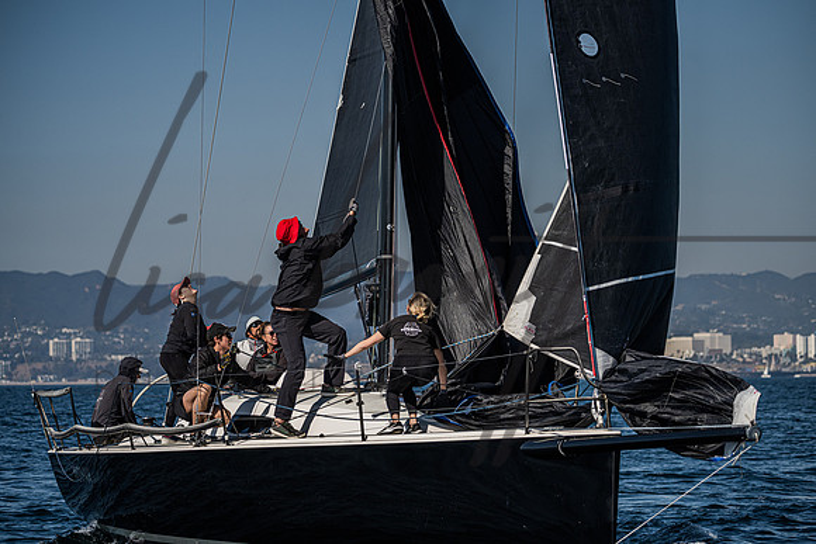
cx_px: 408
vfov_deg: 10.6
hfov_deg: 15.8
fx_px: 2947
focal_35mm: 130
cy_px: 272
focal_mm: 130
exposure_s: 1/8000
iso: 400
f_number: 4.8
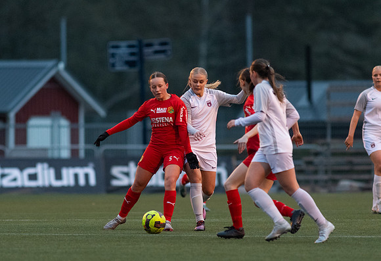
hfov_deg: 3.7
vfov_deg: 2.5
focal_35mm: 554
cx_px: 148
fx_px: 5909
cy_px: 156
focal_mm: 300
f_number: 3.2
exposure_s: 1/1000
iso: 4000
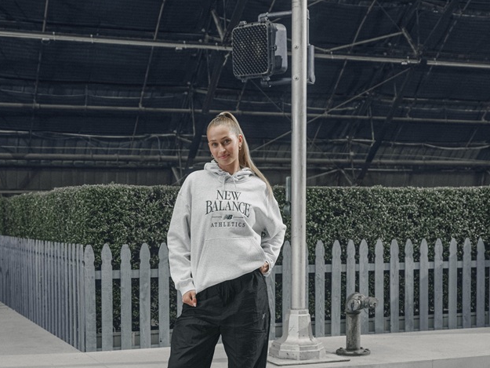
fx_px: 906
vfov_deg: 22.7
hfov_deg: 30.3
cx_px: 230
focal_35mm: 64
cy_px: 287
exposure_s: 1/320
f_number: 5
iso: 640
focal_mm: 50
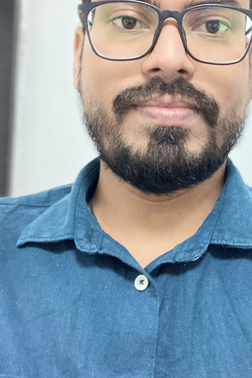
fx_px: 577
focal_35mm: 55
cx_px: 185
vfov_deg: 35.9
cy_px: 130
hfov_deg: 24.4
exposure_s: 1/25
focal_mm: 2.87
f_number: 2.2
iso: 500
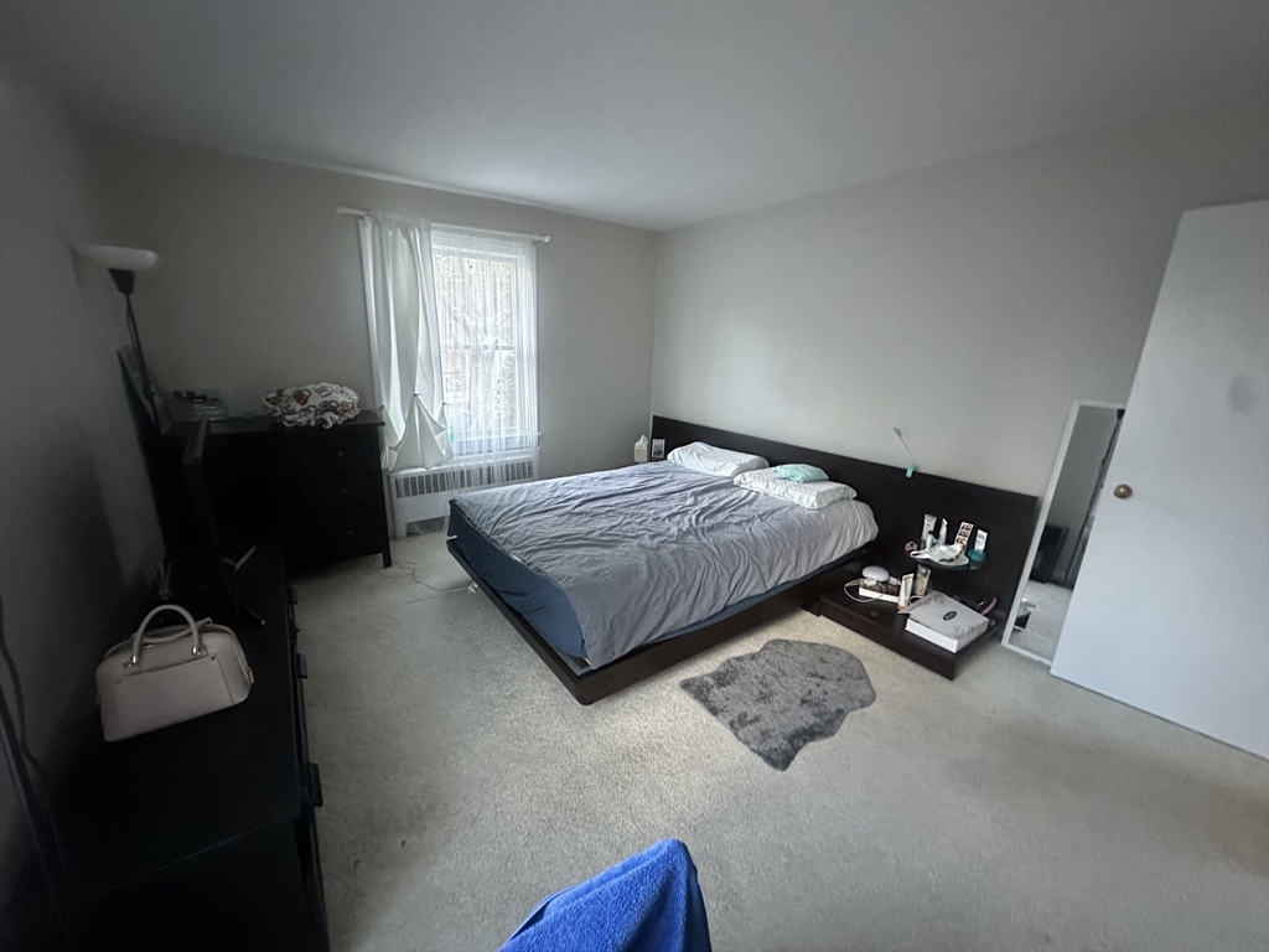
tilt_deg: -14.1
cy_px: 476
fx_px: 513
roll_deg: -2.7
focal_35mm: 14
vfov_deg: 85.7
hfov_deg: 102.1
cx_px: 634
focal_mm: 2.22
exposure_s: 1/60
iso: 1000
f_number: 2.2
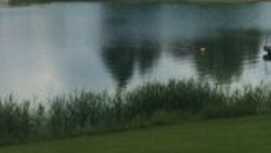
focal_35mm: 91
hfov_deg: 23.3
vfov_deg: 13.1
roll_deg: -3.2
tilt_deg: -3.7
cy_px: -4
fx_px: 654
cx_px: 173
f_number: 2.2
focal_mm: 4.15
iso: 32
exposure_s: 1/3300
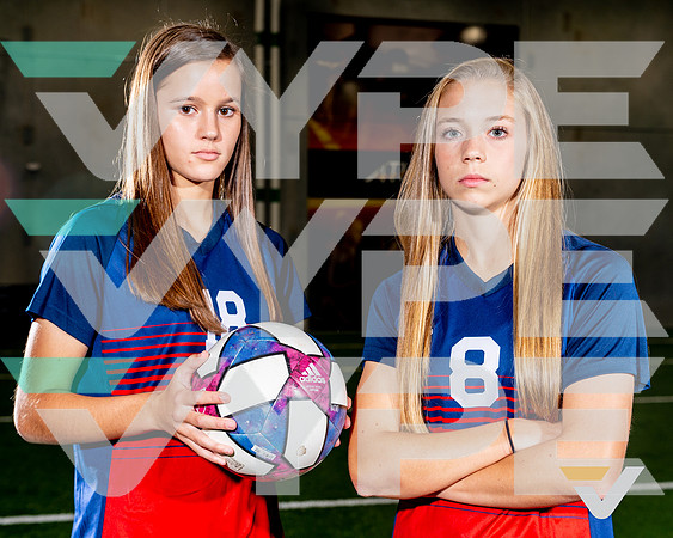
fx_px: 1188
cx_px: 297
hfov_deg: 31.6
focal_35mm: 60
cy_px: 293
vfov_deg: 25.5
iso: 100
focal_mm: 48
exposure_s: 1/125
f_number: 5
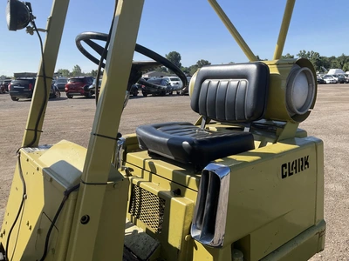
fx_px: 292
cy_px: 130
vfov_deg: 48.2
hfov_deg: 61.7
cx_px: 174
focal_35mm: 29
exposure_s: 1/1377
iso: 25
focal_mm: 3
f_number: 1.8
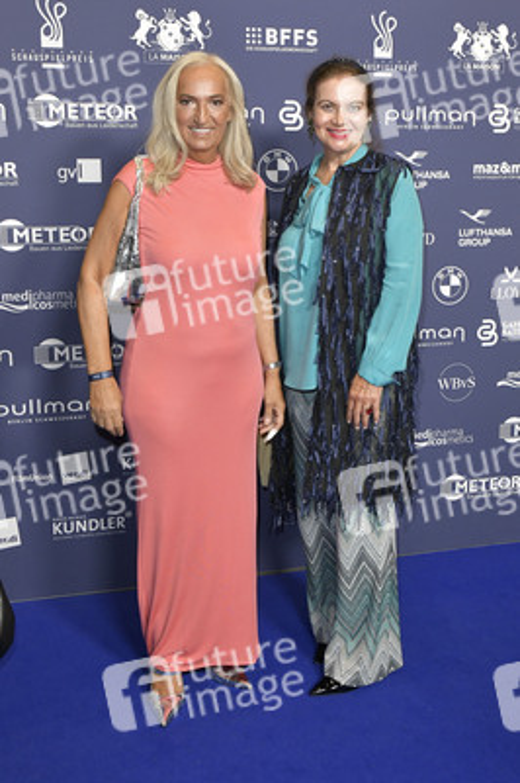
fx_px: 673
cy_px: 392
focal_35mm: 31
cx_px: 260
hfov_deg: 42.3
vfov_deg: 60.3
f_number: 6.3
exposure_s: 1/250
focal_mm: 31
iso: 2000
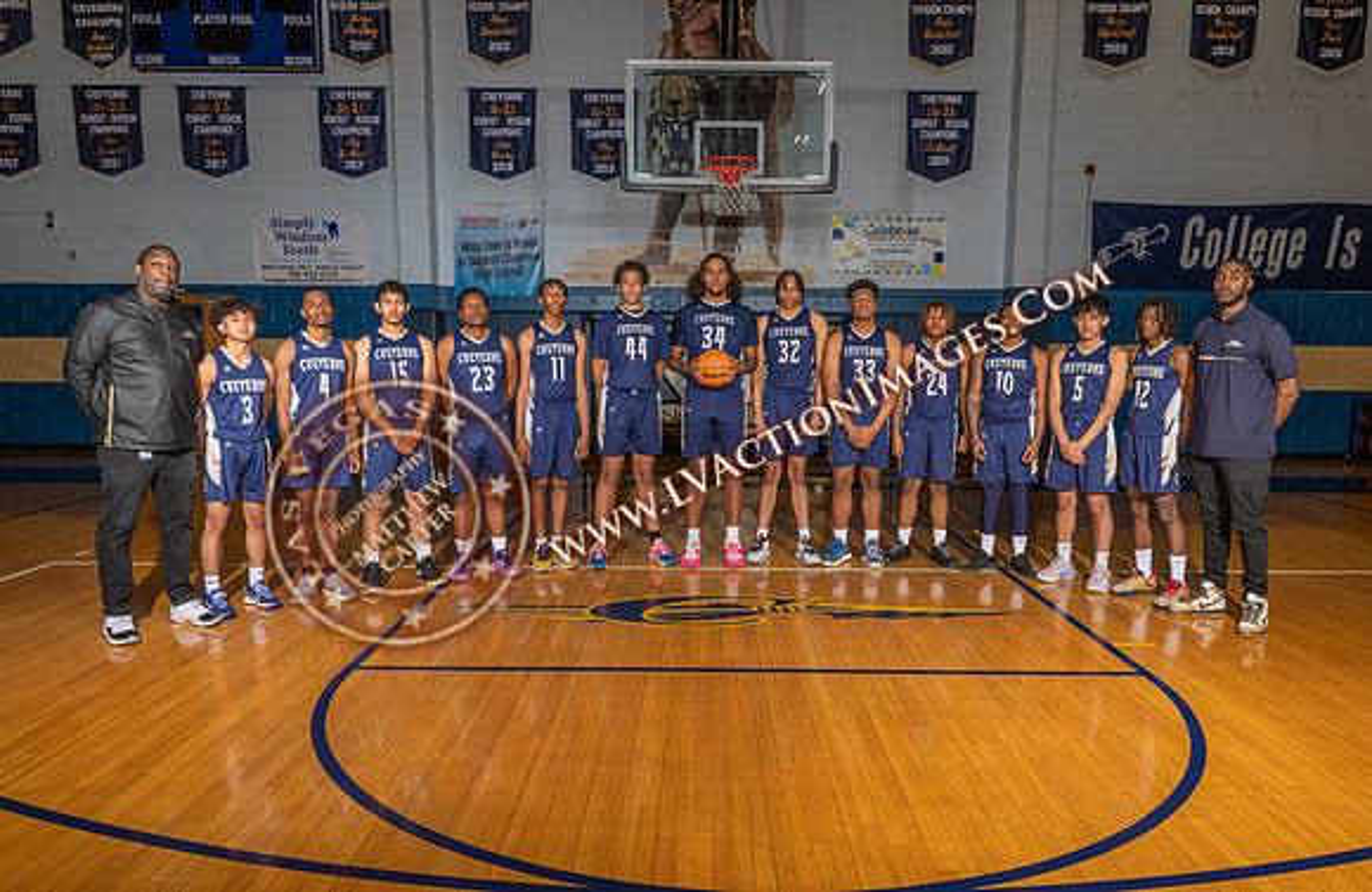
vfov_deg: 49.9
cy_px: 478
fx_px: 957
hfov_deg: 71.3
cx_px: 697
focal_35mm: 25
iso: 125
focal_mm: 24
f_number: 7.1
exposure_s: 1/125
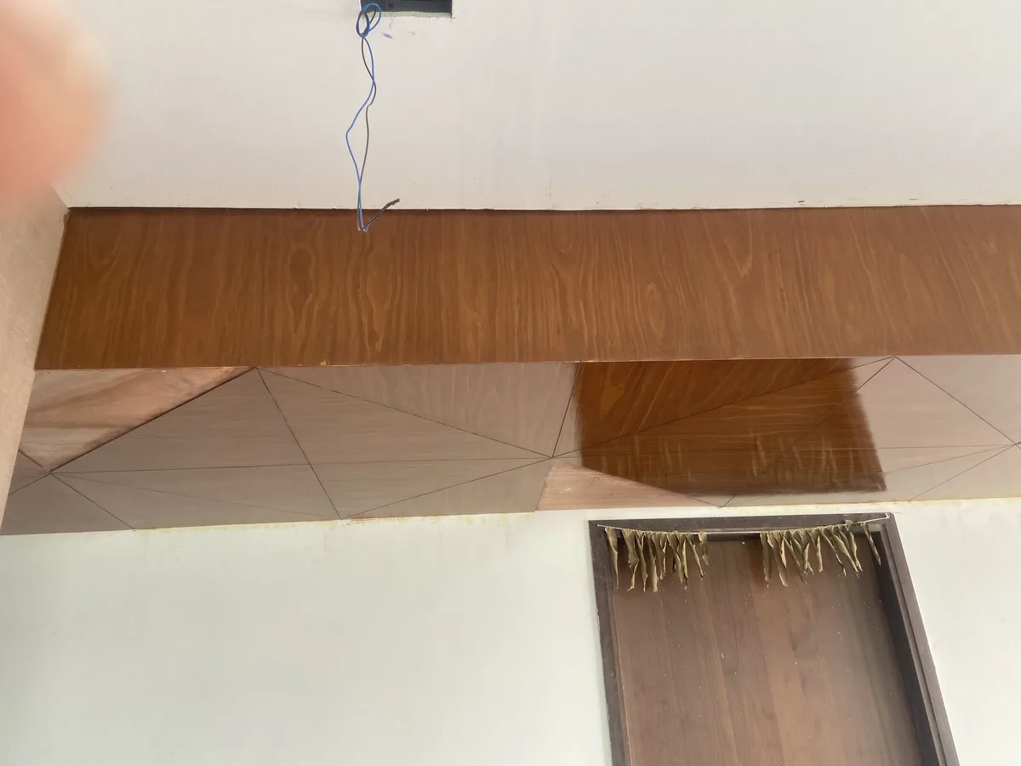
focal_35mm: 26
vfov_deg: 53.1
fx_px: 767
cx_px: 510
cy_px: 383
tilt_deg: +24.8
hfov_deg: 67.3
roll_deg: +2.9
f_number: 1.8
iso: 80
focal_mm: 4.25
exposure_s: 1/121
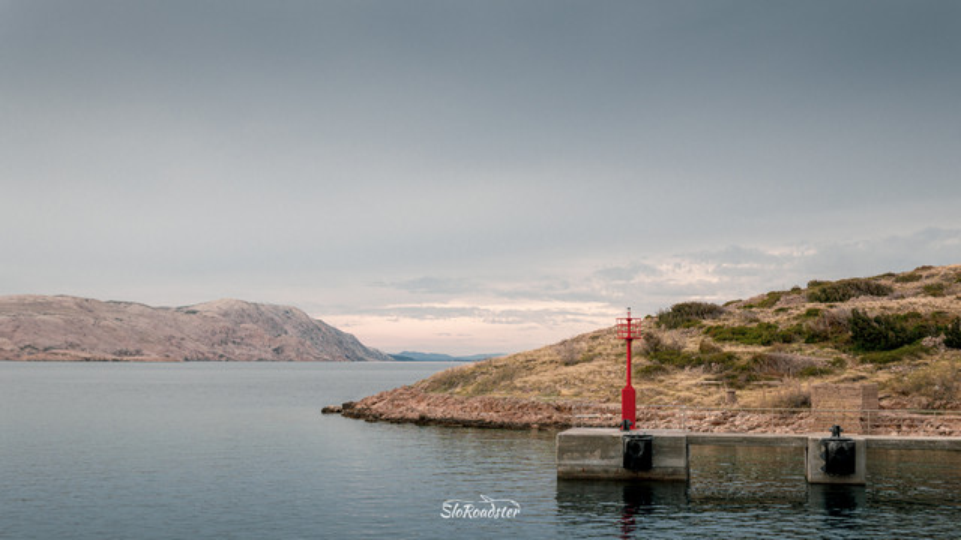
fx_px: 1244
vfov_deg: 24.5
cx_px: 492
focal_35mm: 49
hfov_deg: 42.2
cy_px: 321
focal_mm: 30
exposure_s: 1/80
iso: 100
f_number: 4.5
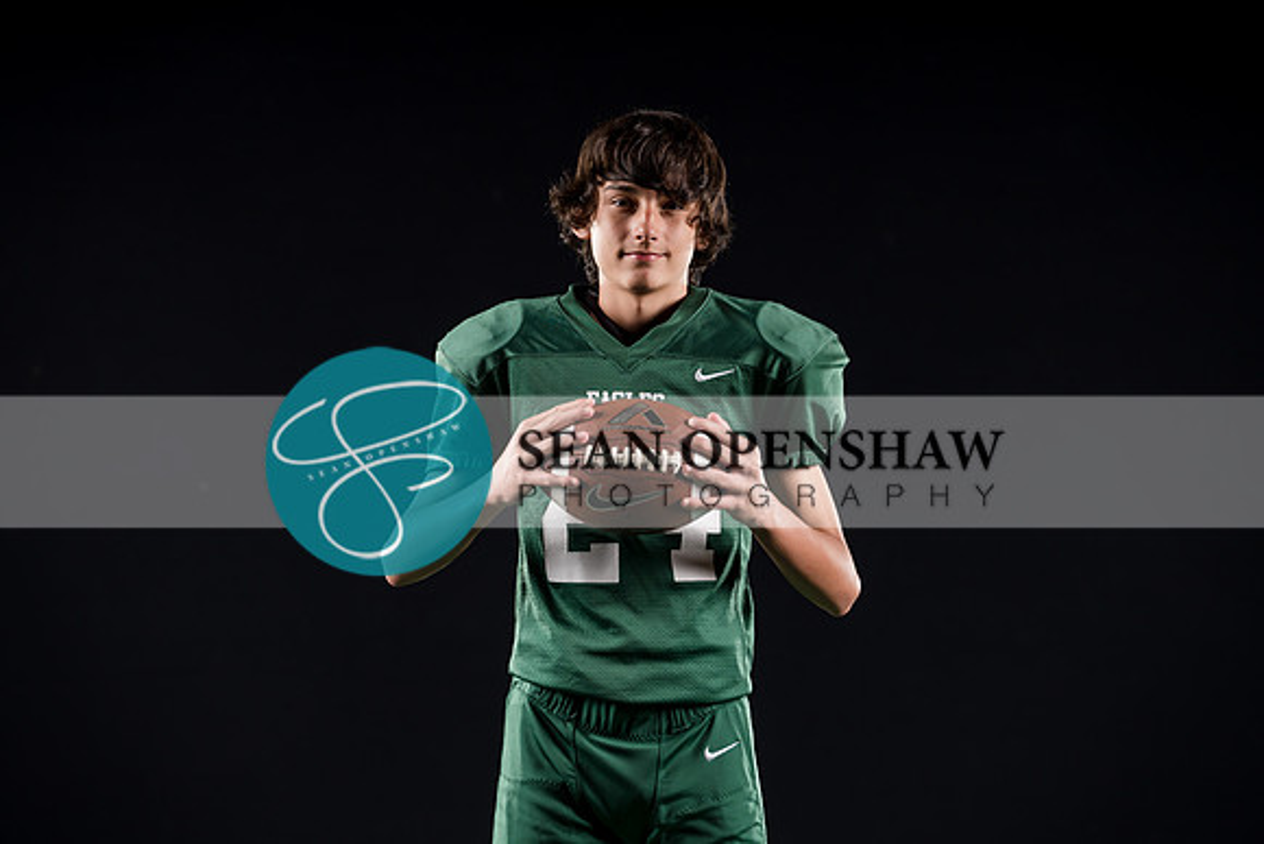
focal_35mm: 120
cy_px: 422
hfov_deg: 17.1
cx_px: 632
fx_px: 4214
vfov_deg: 11.4
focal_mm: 120
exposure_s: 1/160
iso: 200
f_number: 4
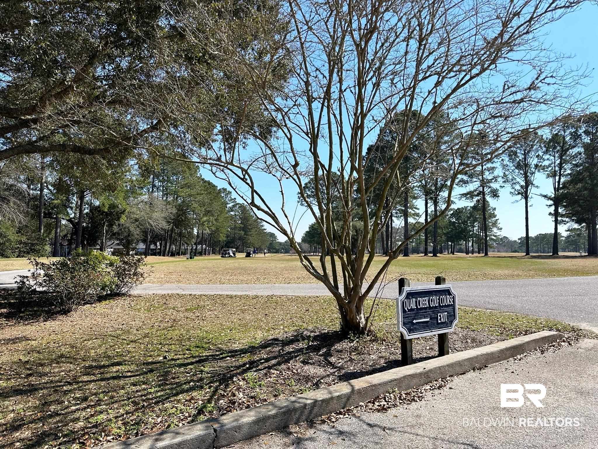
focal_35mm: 24
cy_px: 224
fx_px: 415
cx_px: 299
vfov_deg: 56.8
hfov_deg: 71.6
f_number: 1.78
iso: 80
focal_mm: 6.86
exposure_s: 1/3861
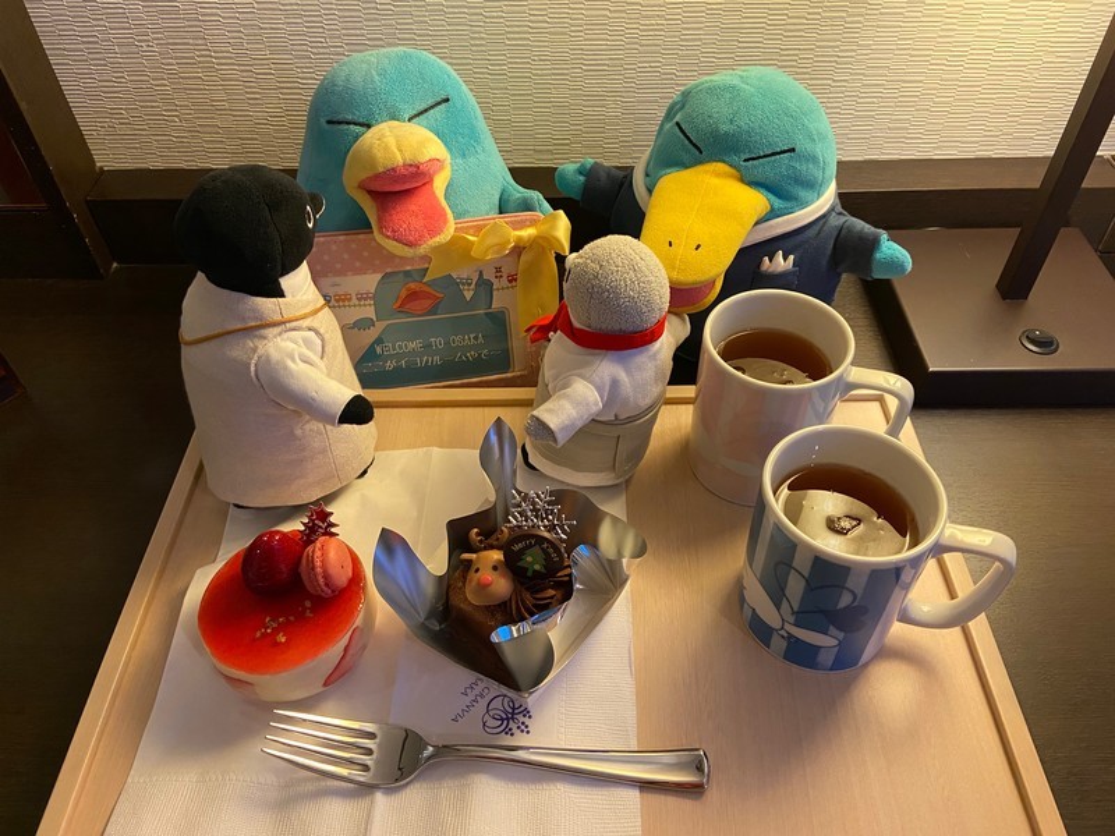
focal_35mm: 26
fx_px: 837
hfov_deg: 67.3
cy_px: 418
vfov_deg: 53.1
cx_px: 558
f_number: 1.8
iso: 400
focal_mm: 4.25
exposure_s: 1/60
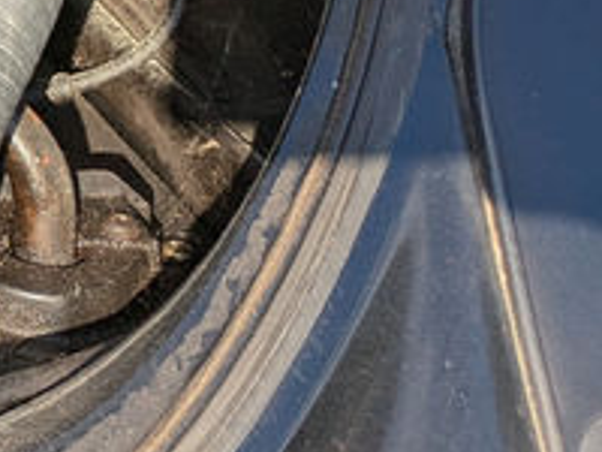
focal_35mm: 128
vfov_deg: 11.1
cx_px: -927
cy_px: -264
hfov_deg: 11.9
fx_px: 2226
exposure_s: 1/1340
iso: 40
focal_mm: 5.43
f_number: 1.89
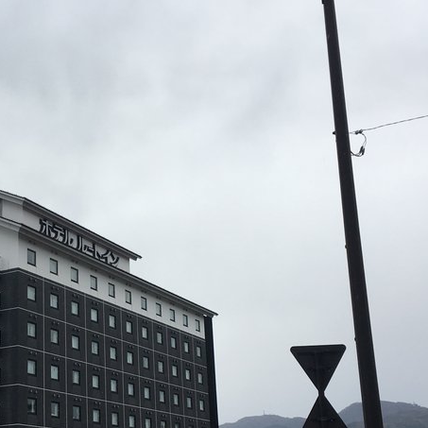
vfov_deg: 29.2
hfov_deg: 28.8
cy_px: 301
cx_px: 73
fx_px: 811
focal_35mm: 58
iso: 25
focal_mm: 4.15
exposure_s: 1/646
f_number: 2.2
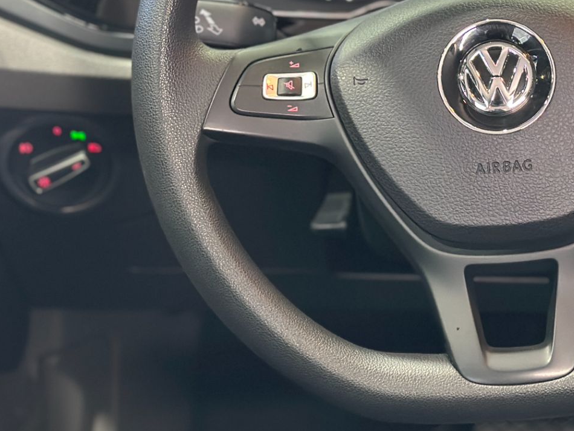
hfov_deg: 19.9
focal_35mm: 97
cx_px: 500
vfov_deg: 15.1
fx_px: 1609
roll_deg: -0.9
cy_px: 66
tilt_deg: -16.1
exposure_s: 1/33
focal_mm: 6.86
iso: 400
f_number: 1.78
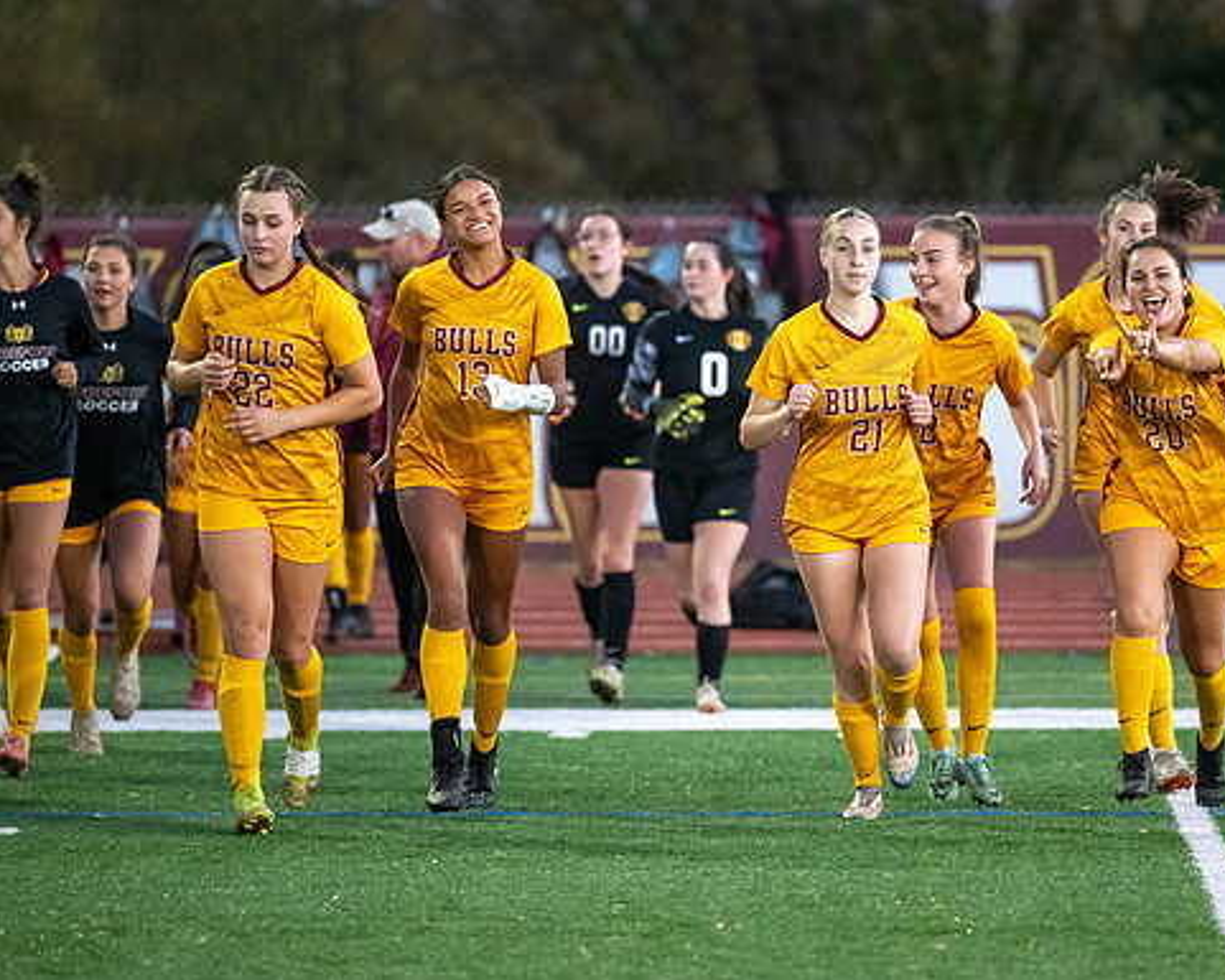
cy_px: 429
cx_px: 809
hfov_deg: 6.3
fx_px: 11169
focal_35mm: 308
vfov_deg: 5.0
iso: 5600
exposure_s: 1/1000
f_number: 2.8
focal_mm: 200
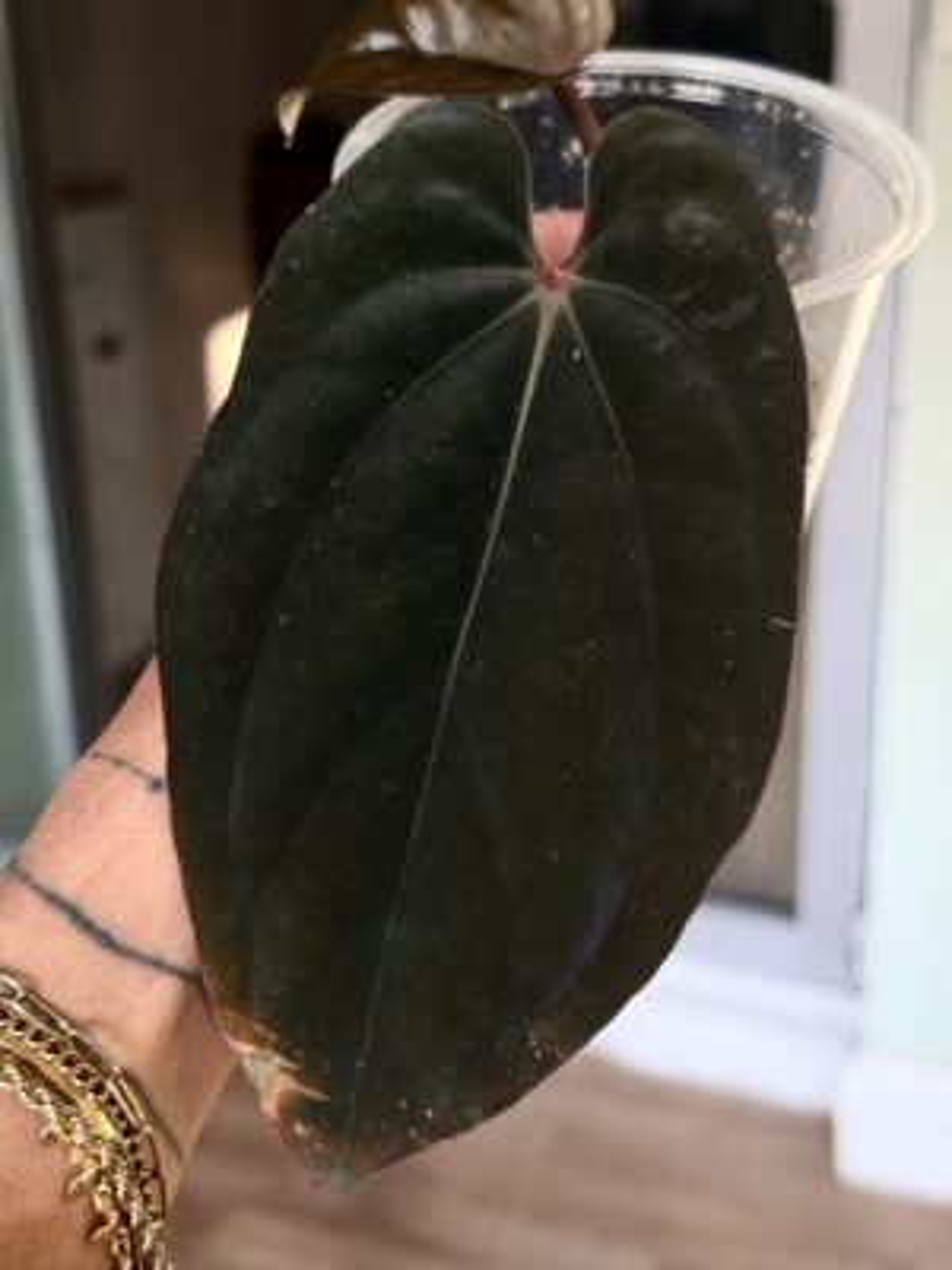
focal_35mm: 48
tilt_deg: -20.8
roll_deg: +1.3
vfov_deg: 39.7
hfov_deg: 30.3
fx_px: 1760
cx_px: 476
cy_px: 635
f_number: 1.78
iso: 200
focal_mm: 6.76
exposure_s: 1/60
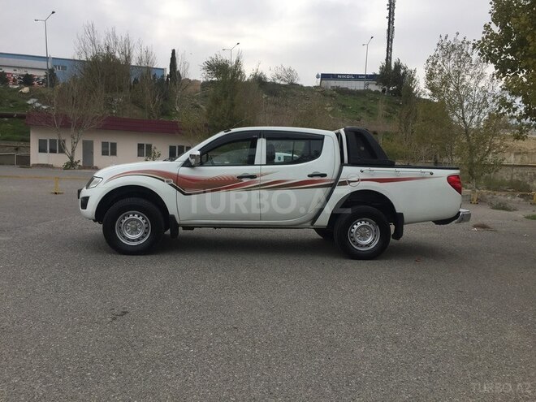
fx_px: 449
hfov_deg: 61.7
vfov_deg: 48.2
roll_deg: -3.5
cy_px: 201
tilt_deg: -3.1
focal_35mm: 29
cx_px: 268
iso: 32
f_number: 2.2
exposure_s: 1/628
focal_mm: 4.15
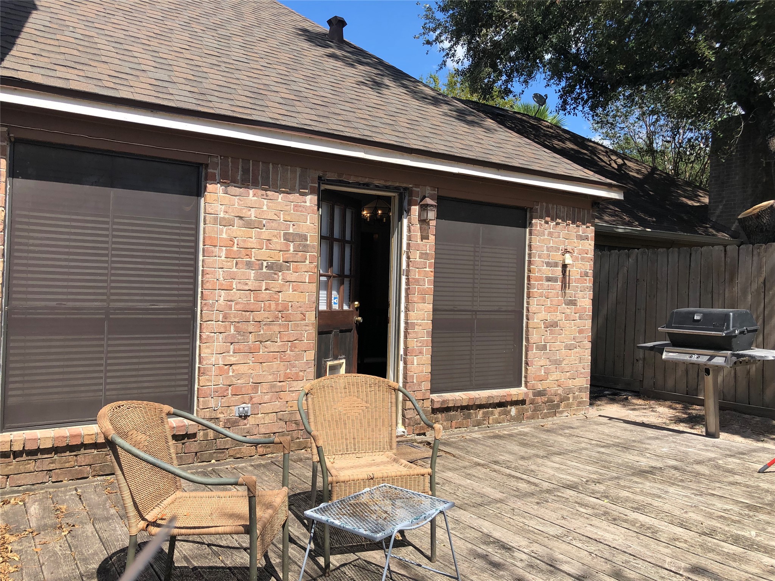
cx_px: 388
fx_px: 627
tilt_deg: +1.5
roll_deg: -1.3
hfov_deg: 63.4
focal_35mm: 28
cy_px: 290
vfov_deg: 49.7
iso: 20
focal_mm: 4
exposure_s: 1/1453
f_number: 1.8
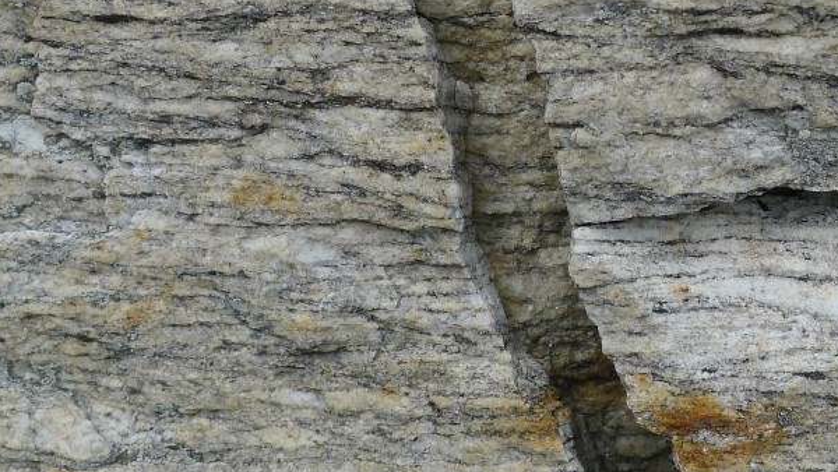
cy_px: 263
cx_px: 633
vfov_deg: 13.5
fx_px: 2001
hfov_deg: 23.4
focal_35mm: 90
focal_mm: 9.2
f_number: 4
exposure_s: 1/500
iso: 80
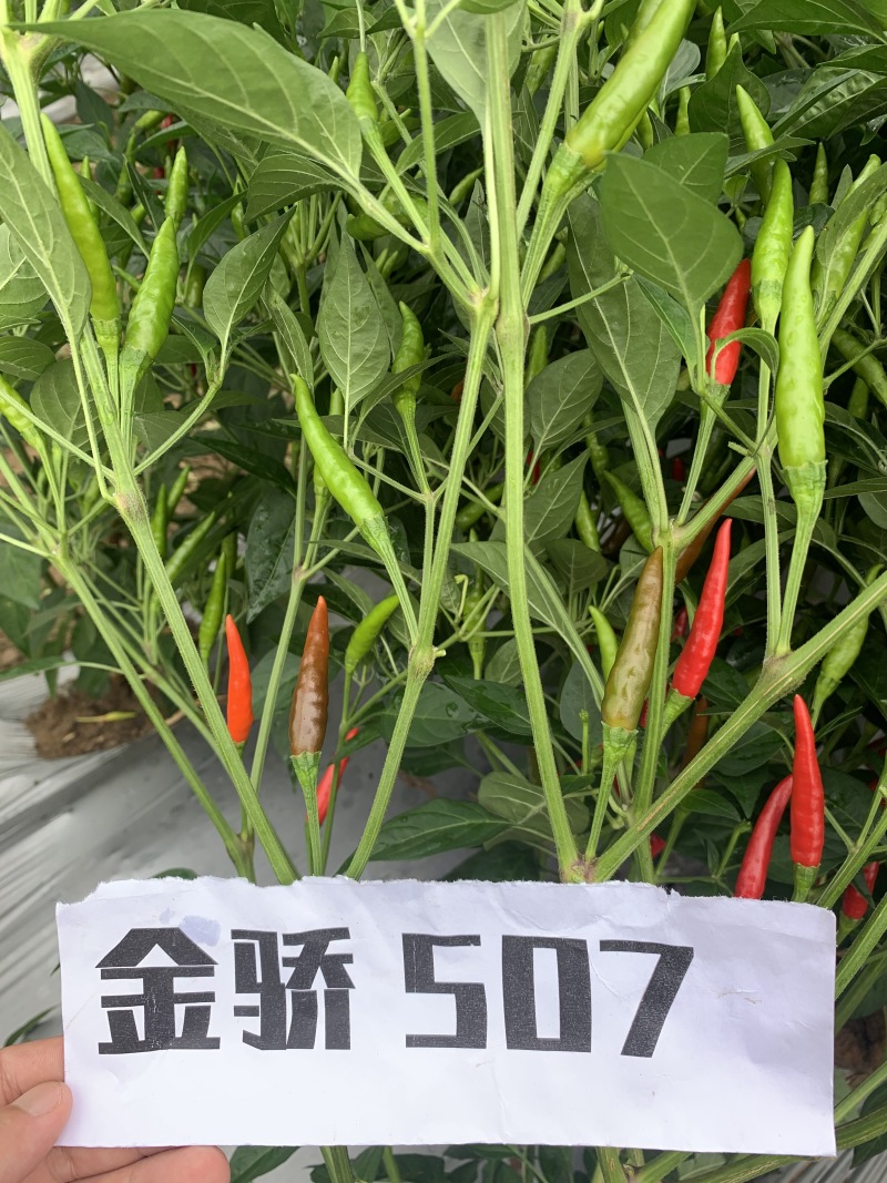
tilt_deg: -52.4
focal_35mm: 26
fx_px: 888
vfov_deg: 67.3
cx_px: 444
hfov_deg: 53.1
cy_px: 592
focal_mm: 4.25
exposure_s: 1/278
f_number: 1.8
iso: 25
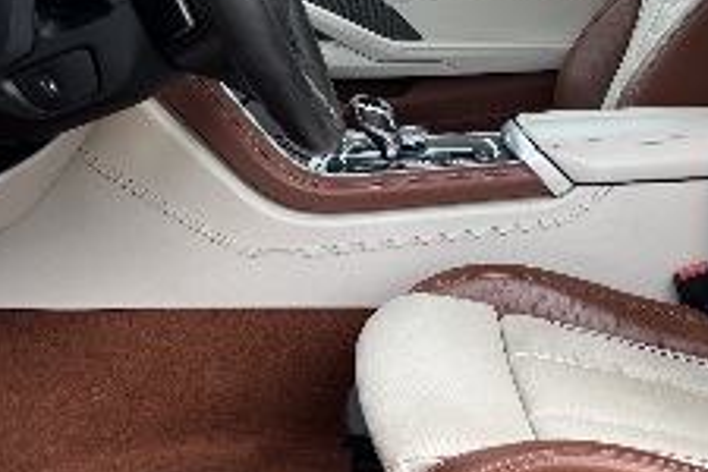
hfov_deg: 38.5
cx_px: 538
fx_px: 983
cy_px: 189
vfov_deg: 26.9
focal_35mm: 50
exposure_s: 1/454
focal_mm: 5.1
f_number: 1.6
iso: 50
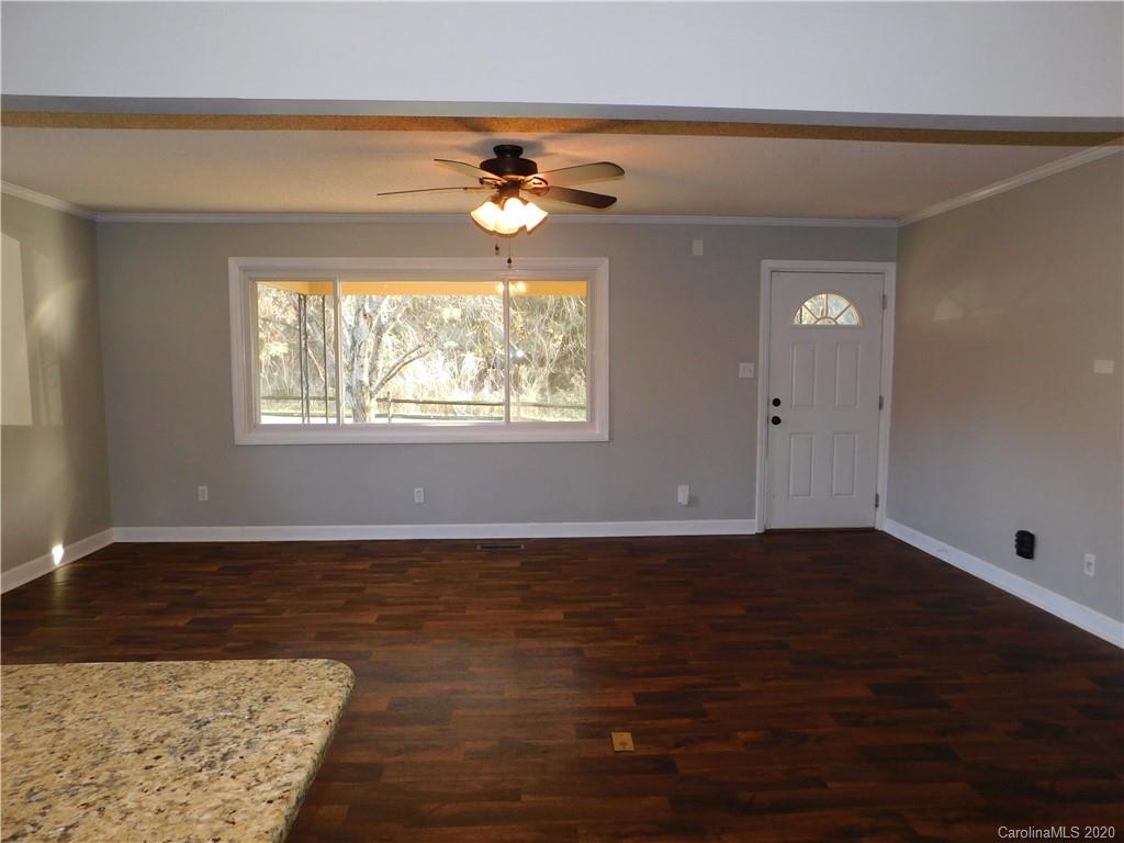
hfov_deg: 73.9
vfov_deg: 58.9
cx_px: 562
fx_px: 747
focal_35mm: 23
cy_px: 422
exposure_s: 1/30
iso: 200
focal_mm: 4
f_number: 3
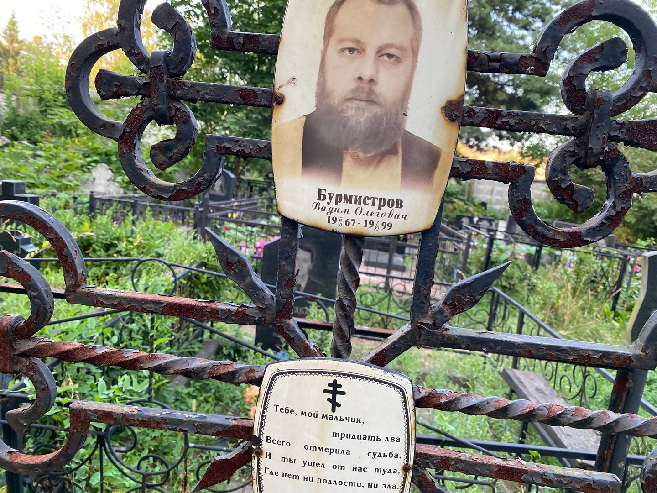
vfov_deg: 53.1
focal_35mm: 26
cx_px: 328
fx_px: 493
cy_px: 246
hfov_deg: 67.3
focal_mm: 4.25
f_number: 1.8
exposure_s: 1/121
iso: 125
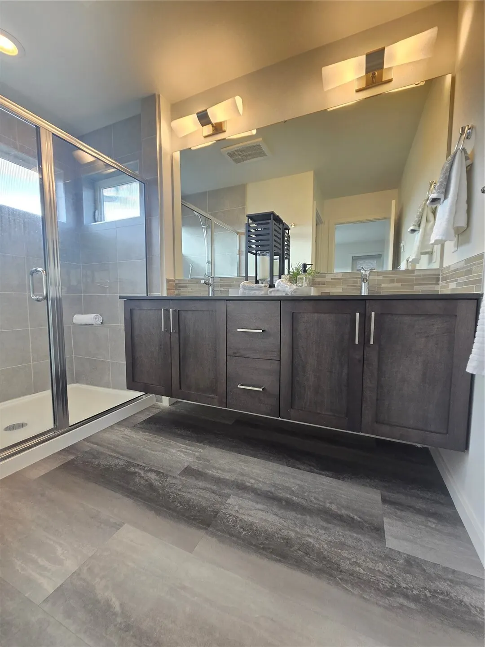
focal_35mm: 13
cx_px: 242
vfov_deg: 106.2
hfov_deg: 89.9
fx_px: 243
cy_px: 324
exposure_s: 1/60
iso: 100
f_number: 2.2
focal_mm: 2.2
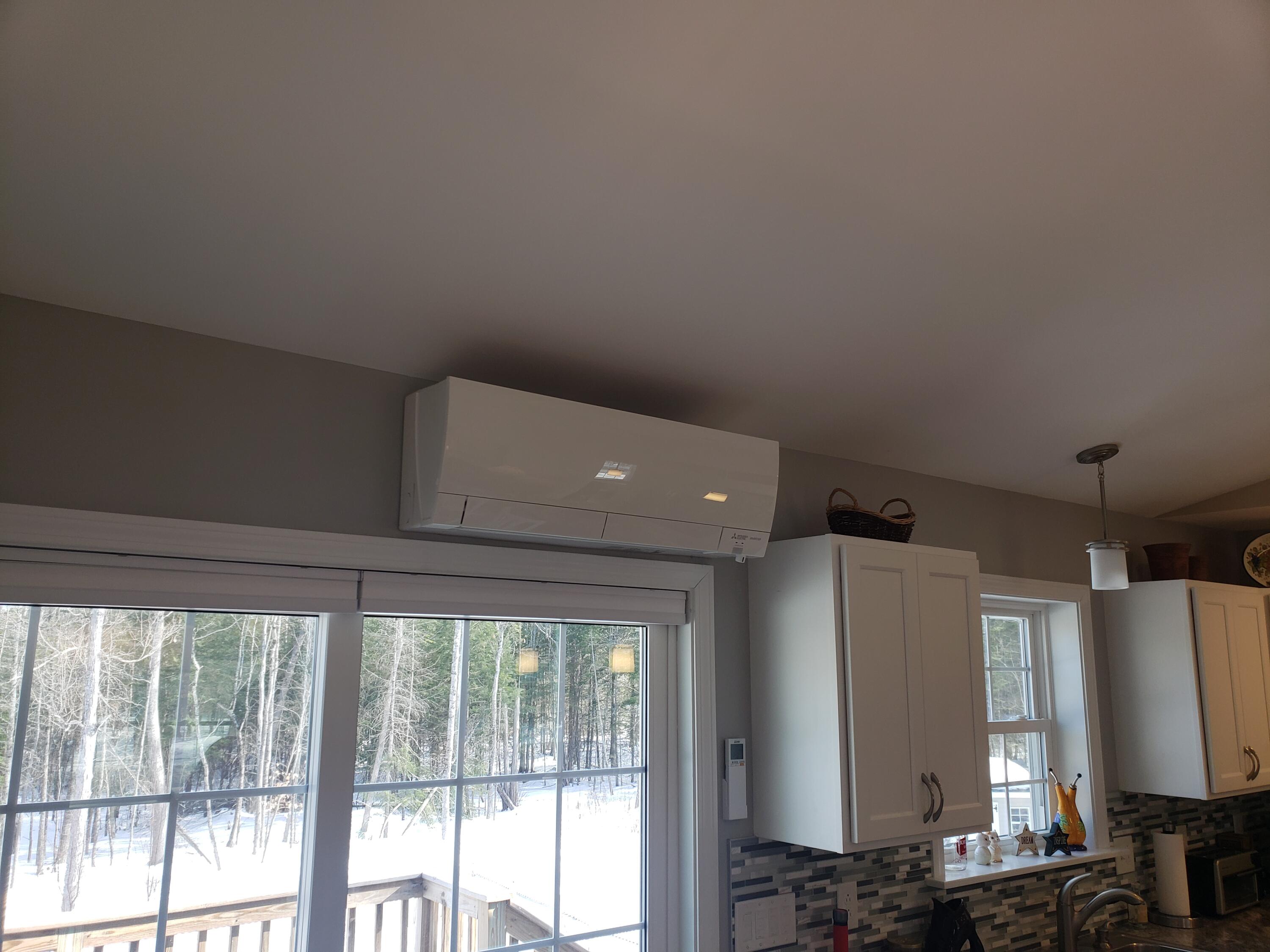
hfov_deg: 67.3
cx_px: 635
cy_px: 476
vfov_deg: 53.1
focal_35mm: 26
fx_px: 954
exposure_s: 1/120
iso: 80
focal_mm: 4.3
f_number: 2.4
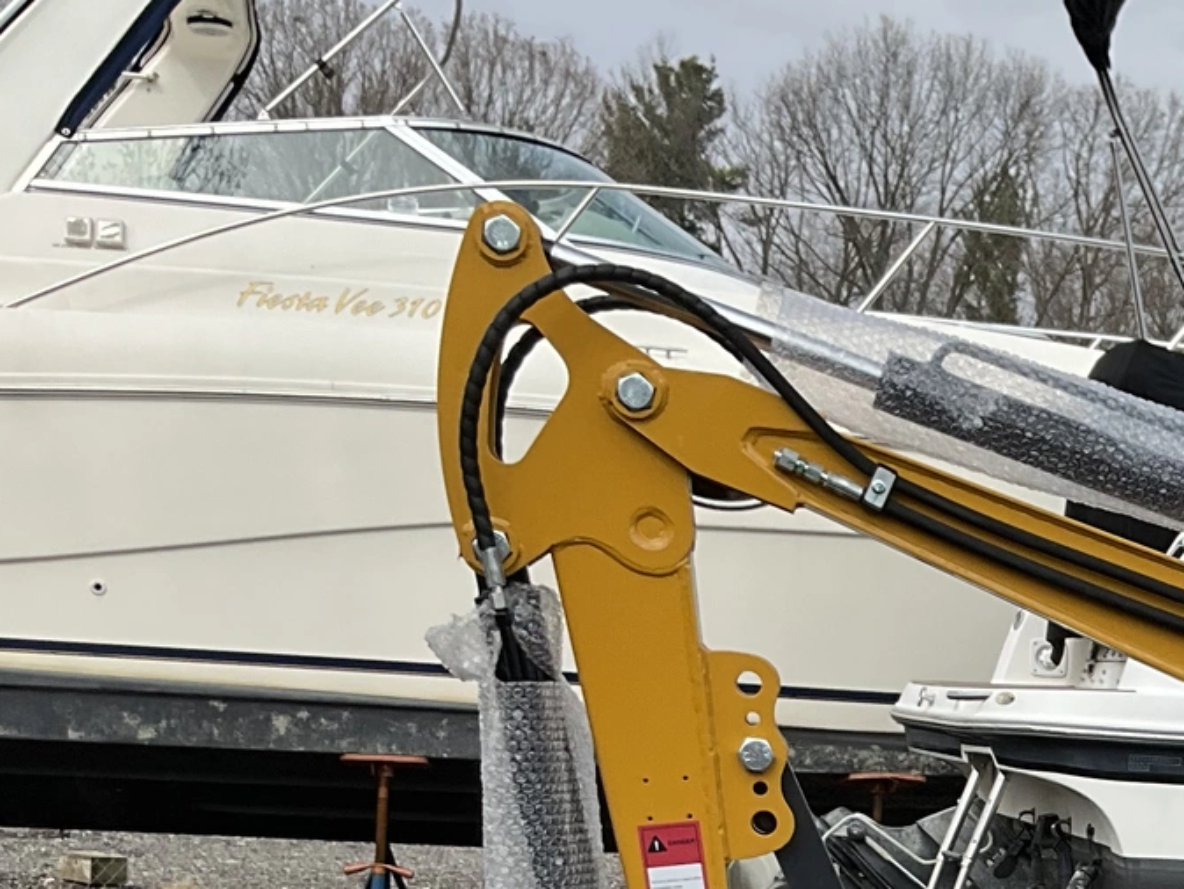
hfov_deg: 20.8
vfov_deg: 16.4
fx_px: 2943
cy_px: 1103
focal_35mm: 86
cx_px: 1534
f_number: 1.8
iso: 25
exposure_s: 1/1626
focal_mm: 3
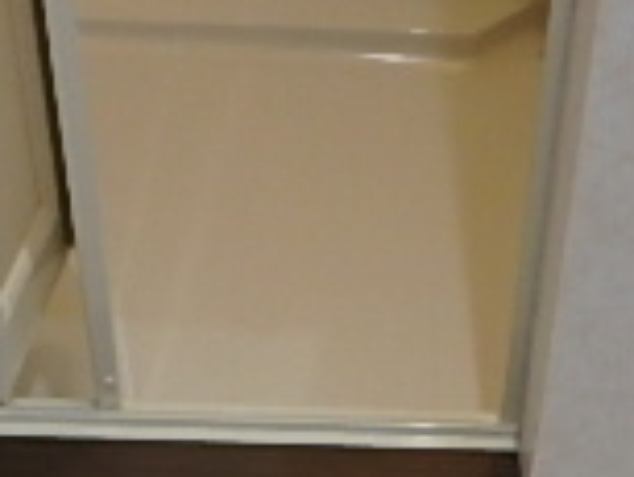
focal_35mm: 88
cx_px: 377
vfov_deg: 14.0
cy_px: 979
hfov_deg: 22.2
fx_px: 1613
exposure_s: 1/30
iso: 320
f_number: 3.5
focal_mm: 3.7
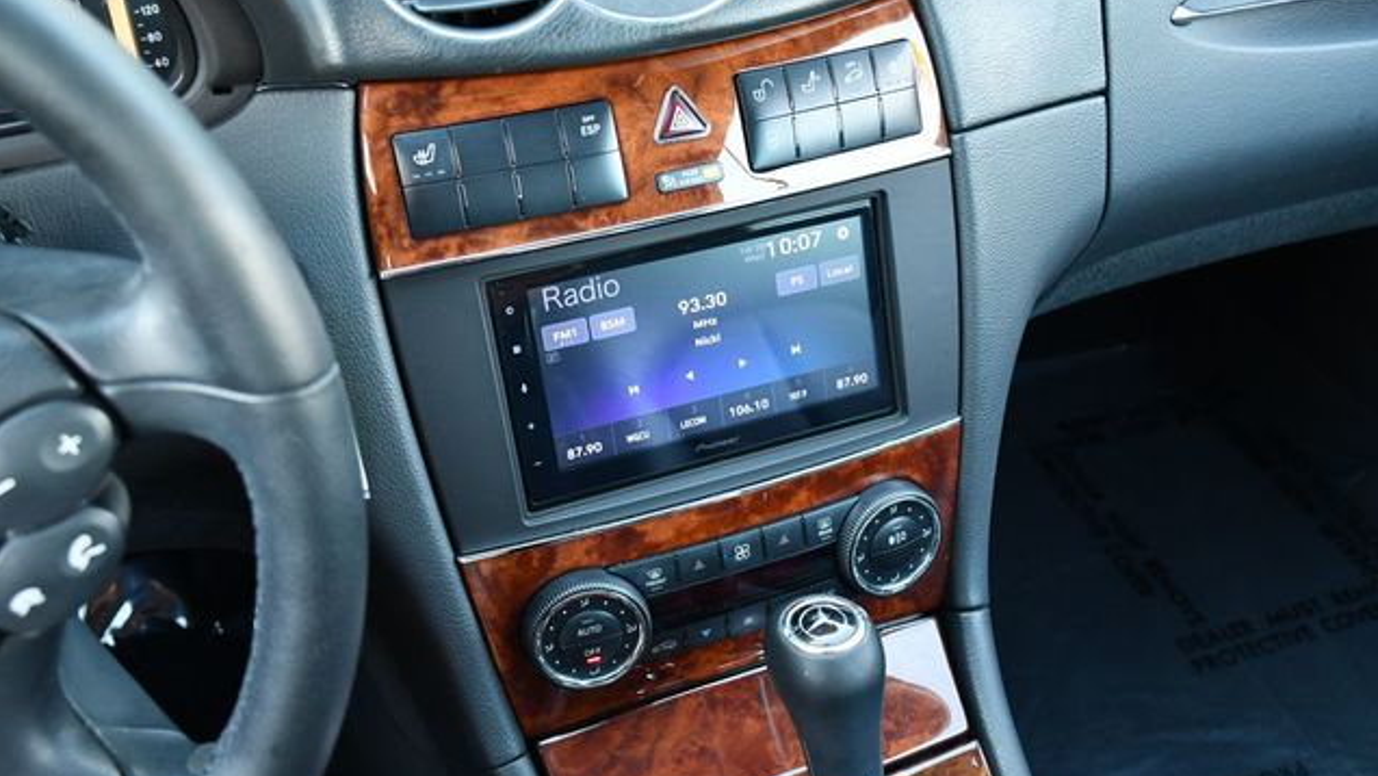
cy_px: 364
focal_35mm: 38
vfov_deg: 31.2
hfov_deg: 52.8
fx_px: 1389
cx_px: 689
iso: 1250
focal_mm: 18
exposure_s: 1/125
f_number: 3.5
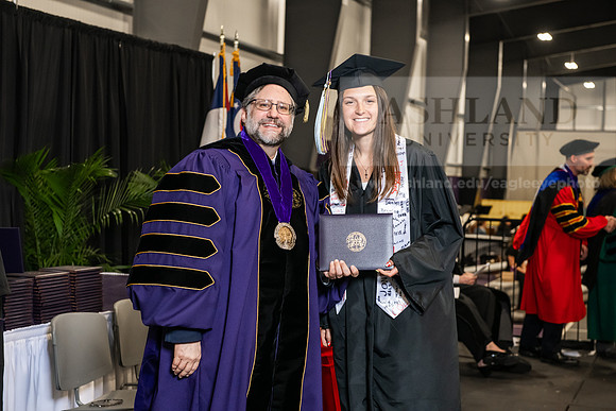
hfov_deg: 30.5
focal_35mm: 66
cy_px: 206
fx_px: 1130
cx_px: 308
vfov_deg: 20.6
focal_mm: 66
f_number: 5
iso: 2500
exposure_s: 1/200
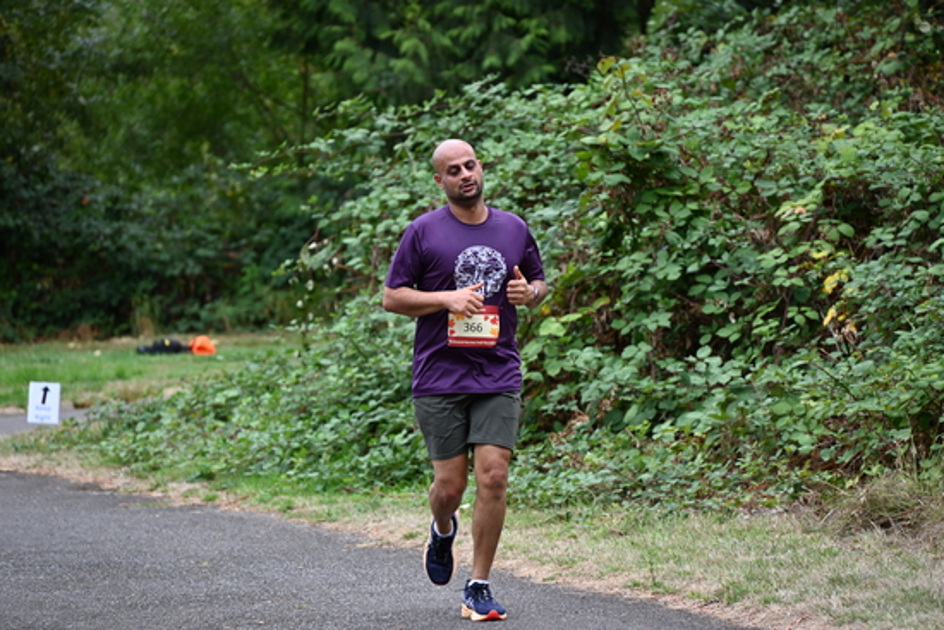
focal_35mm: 200
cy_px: 315
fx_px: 5246
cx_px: 472
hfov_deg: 10.3
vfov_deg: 6.9
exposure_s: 1/320
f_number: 6.3
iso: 400
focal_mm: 200
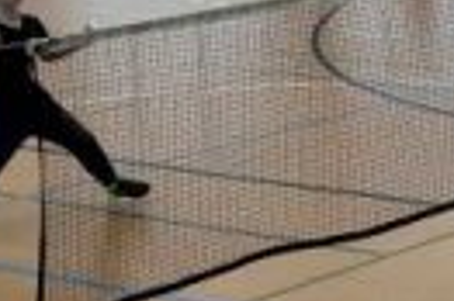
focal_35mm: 165
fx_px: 2078
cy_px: 24
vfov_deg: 8.3
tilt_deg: -10.6
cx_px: 1064
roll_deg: +2.1
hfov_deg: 10.8
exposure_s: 1/121
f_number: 1.6
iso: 40
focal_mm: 5.1
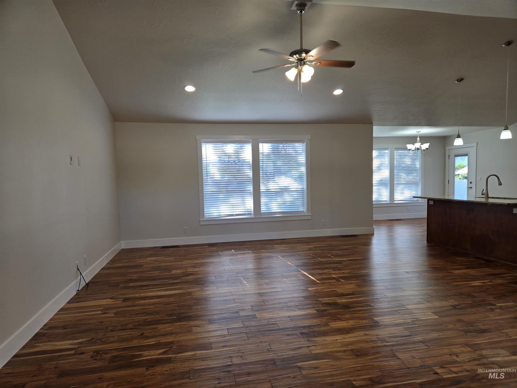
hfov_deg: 73.9
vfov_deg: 58.9
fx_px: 344
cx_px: 258
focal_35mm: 23
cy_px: 194
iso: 32
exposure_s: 1/120
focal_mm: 5.4
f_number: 1.8
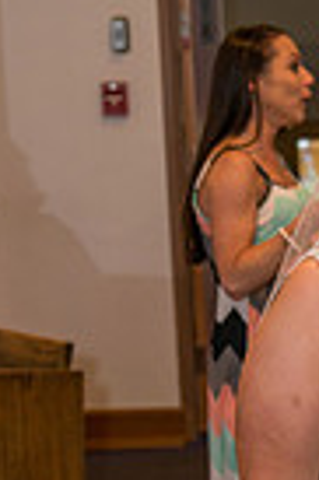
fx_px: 1932
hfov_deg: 9.3
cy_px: 361
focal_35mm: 145
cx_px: 424
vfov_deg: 14.1
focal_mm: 44
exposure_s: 1/160
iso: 640
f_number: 4
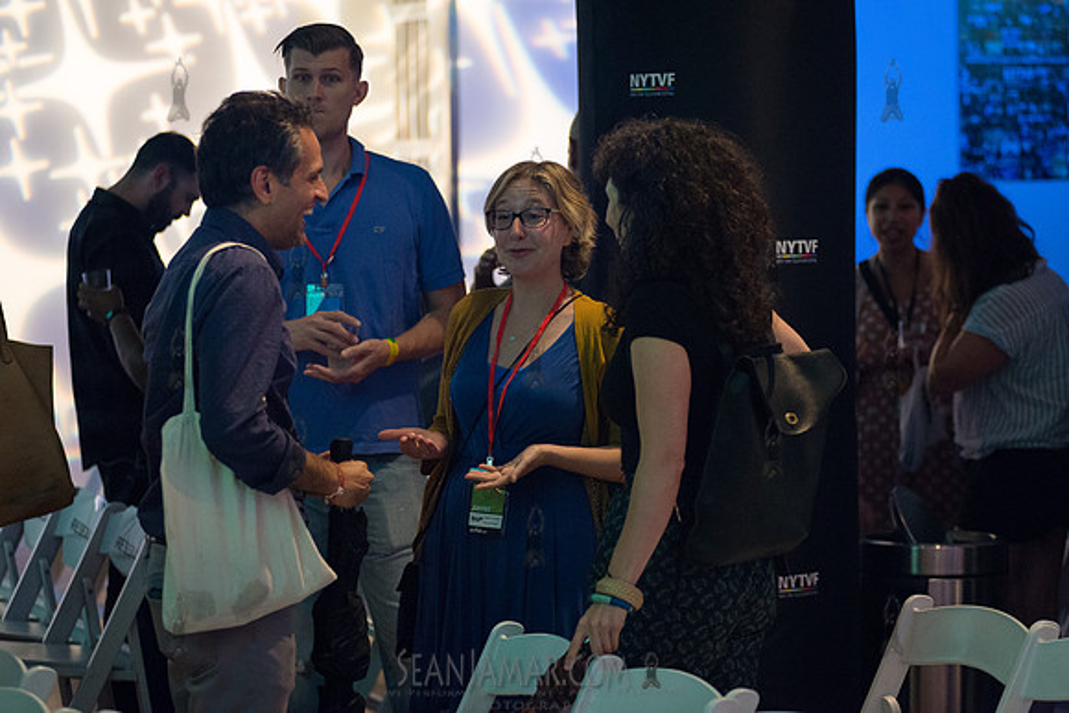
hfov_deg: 20.4
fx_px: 2970
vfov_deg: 13.7
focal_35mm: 100
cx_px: 534
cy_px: 356
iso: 4000
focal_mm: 100
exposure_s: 1/200
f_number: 2.8
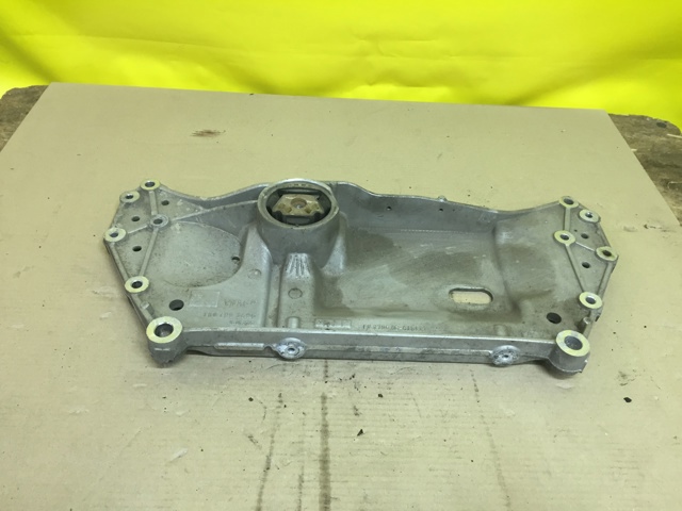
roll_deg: -3.9
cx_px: 341
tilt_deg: -44.5
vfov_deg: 48.2
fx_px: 571
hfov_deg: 61.7
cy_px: 256
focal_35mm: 29
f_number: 2.2
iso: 50
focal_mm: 4.15
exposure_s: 1/33
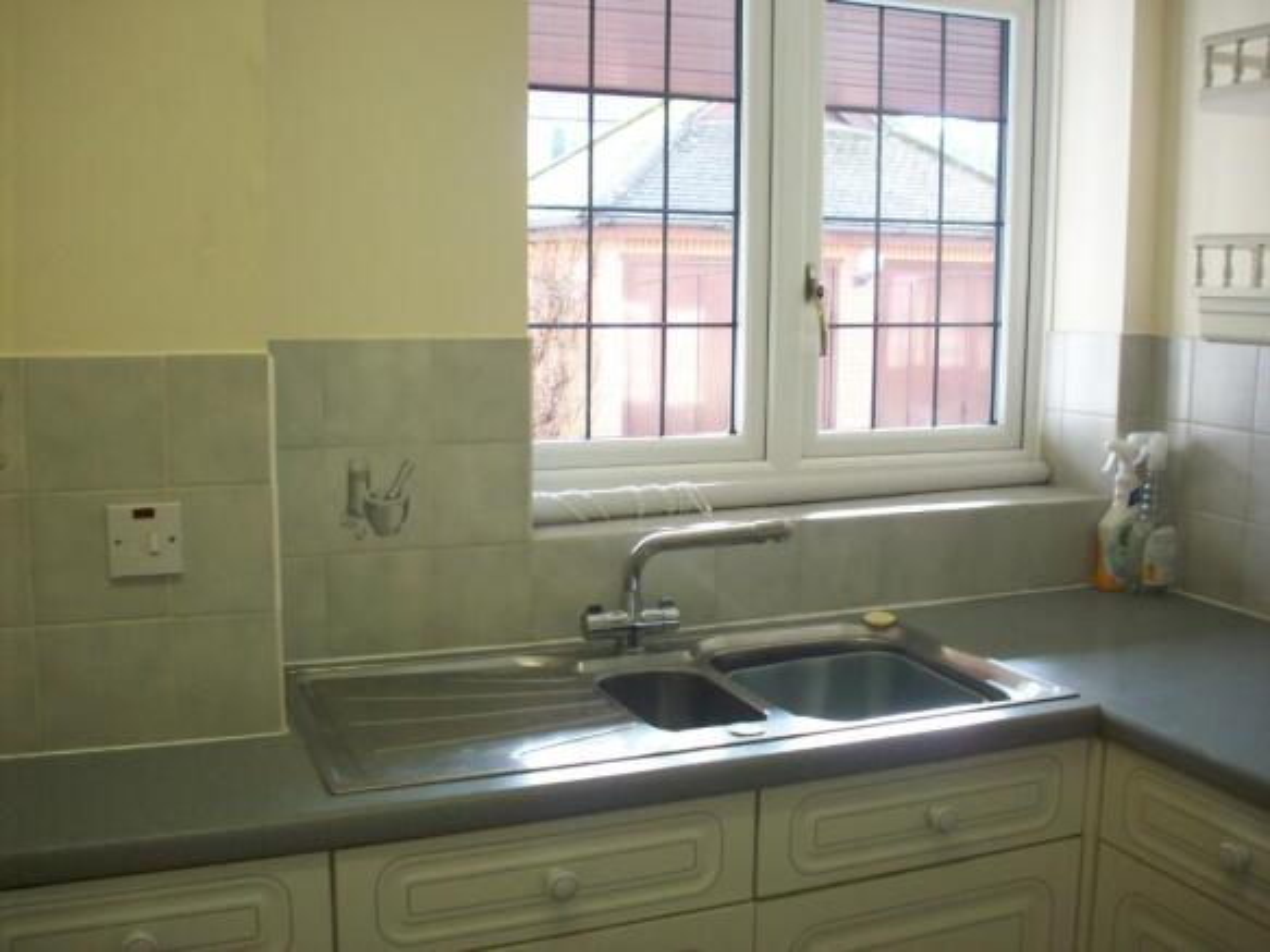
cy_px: 476
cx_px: 635
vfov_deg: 38.7
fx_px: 1357
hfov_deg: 50.1
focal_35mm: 37
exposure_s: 1/29.9
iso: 160
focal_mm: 6.2
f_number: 2.8
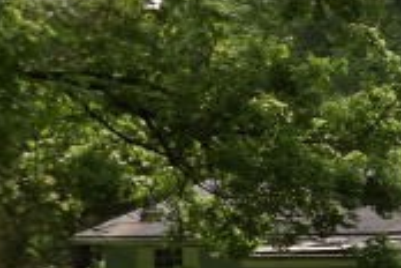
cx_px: 680
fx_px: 1025
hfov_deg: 18.3
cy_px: 185
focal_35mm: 92
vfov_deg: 14.8
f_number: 3.2
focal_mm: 4.3
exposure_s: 1/404
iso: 100
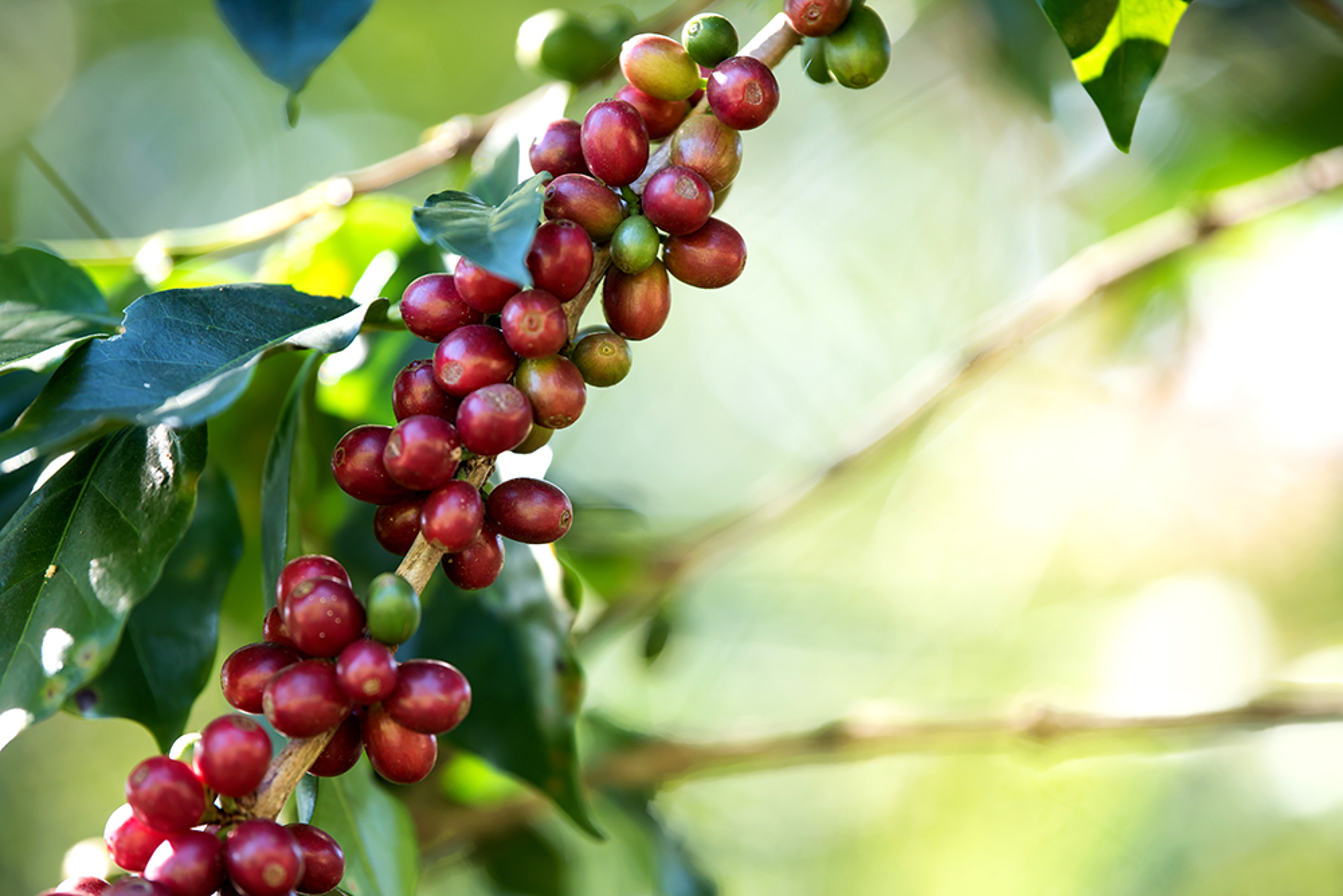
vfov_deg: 6.9
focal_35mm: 200
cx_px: 672
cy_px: 448
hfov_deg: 10.3
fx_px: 7462
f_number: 2.8
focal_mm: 200
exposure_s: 1/100
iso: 125
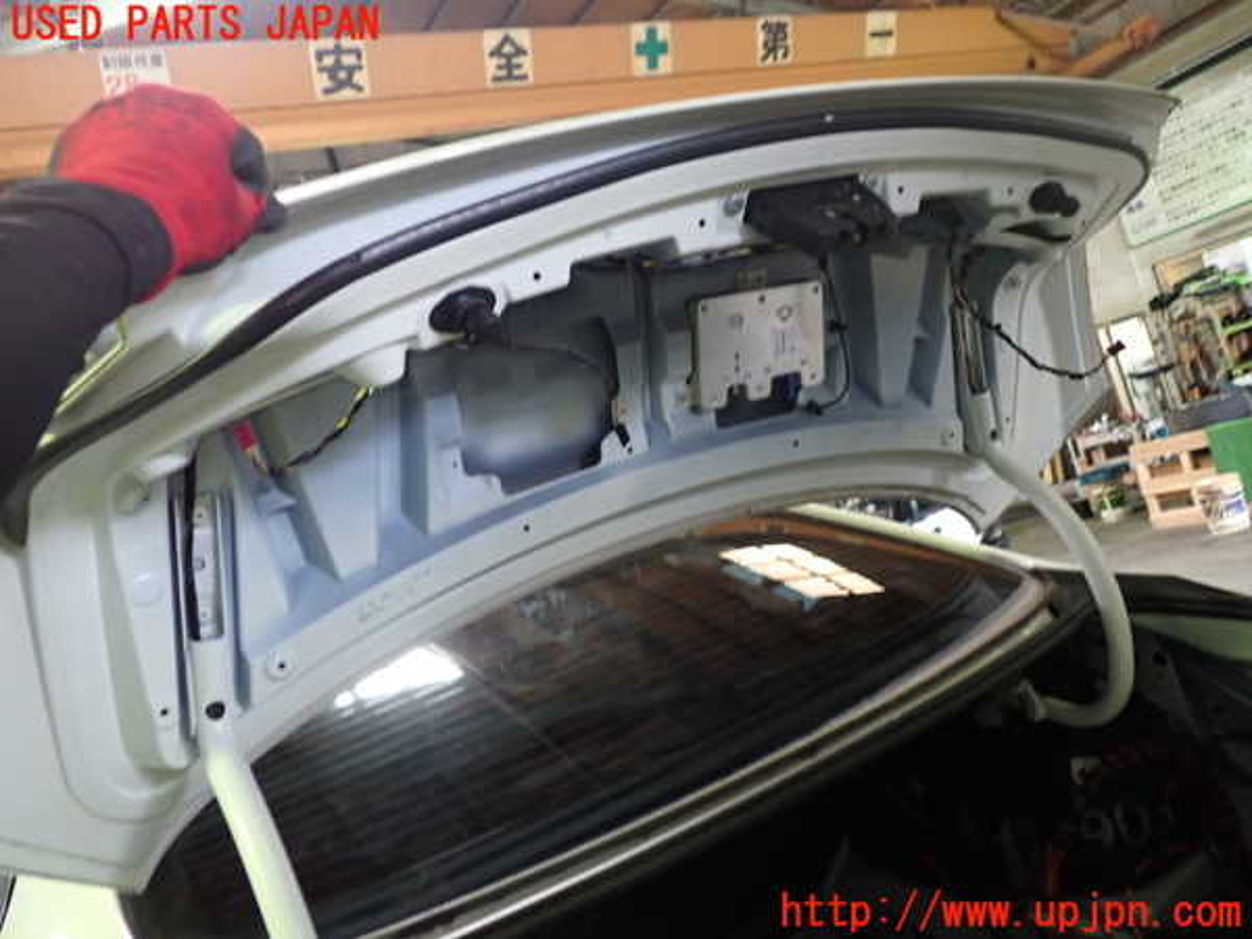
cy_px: 470
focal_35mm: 30
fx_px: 1085
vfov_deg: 46.8
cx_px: 626
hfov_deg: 60.0
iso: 320
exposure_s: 1/30
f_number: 2.3
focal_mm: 5.4
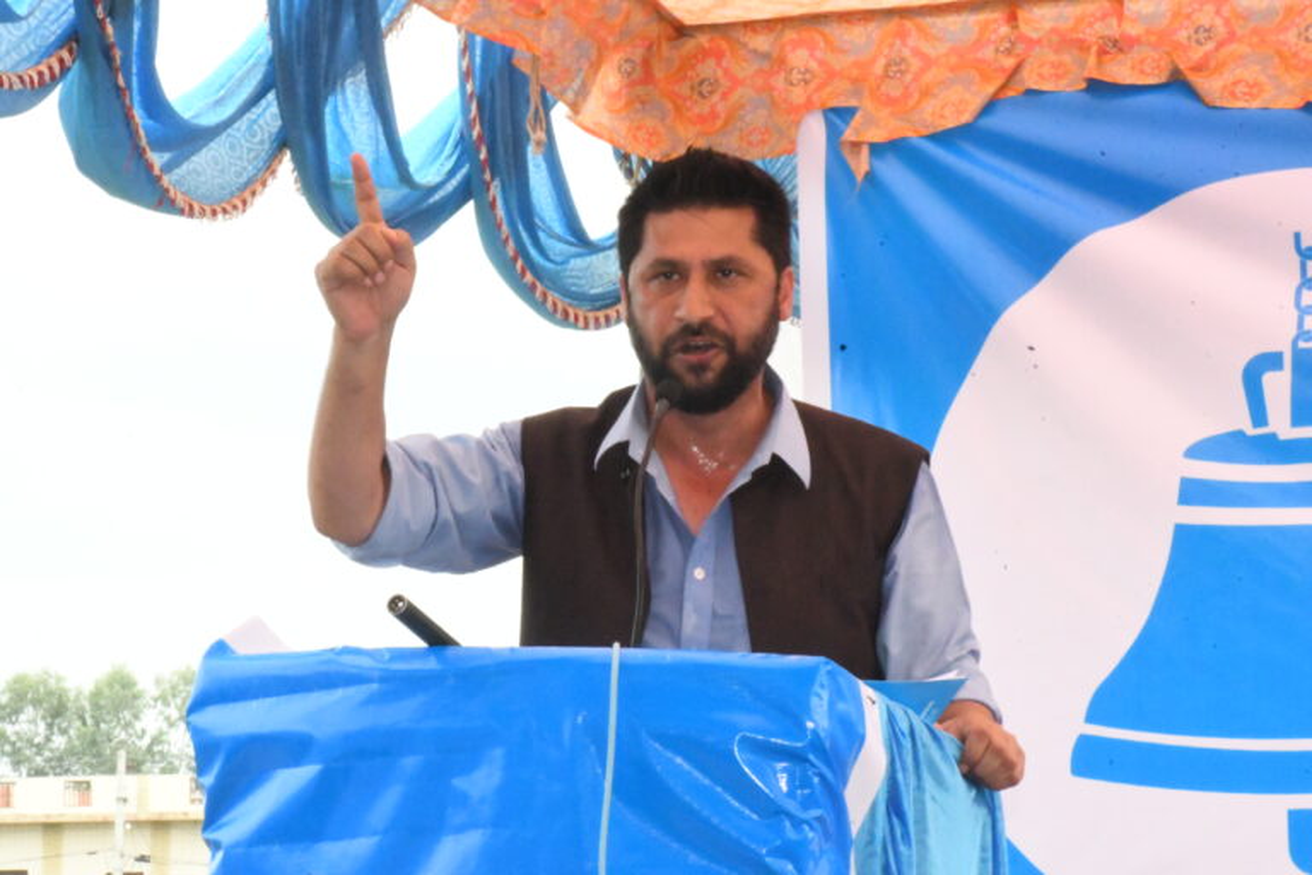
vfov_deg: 9.1
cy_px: 438
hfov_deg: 13.7
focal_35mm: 150
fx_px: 5466
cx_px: 656
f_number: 25
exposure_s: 1/250
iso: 16000
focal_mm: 100
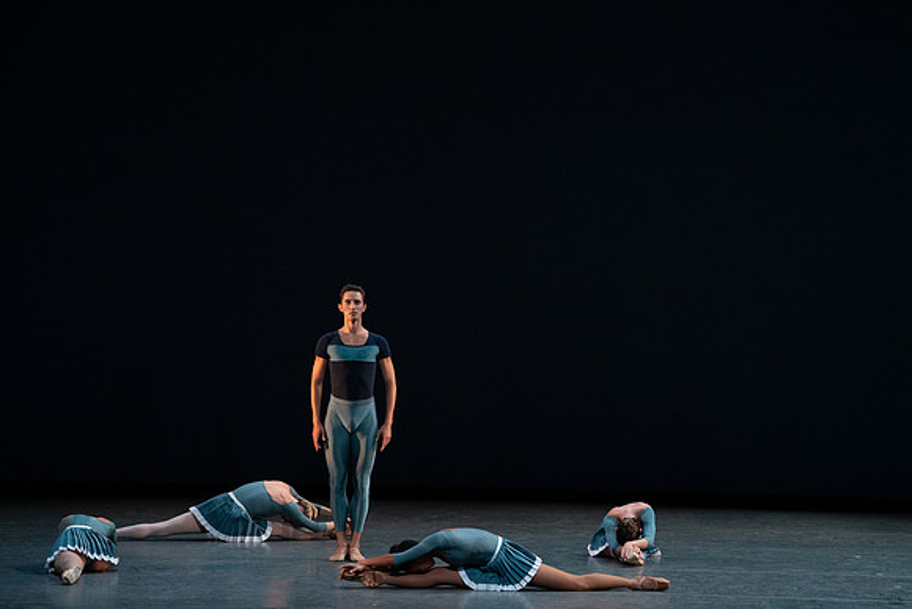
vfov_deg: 6.0
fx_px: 5802
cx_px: 456
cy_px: 304
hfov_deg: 9.0
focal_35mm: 229
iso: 5000
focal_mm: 229
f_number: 7.1
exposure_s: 1/400
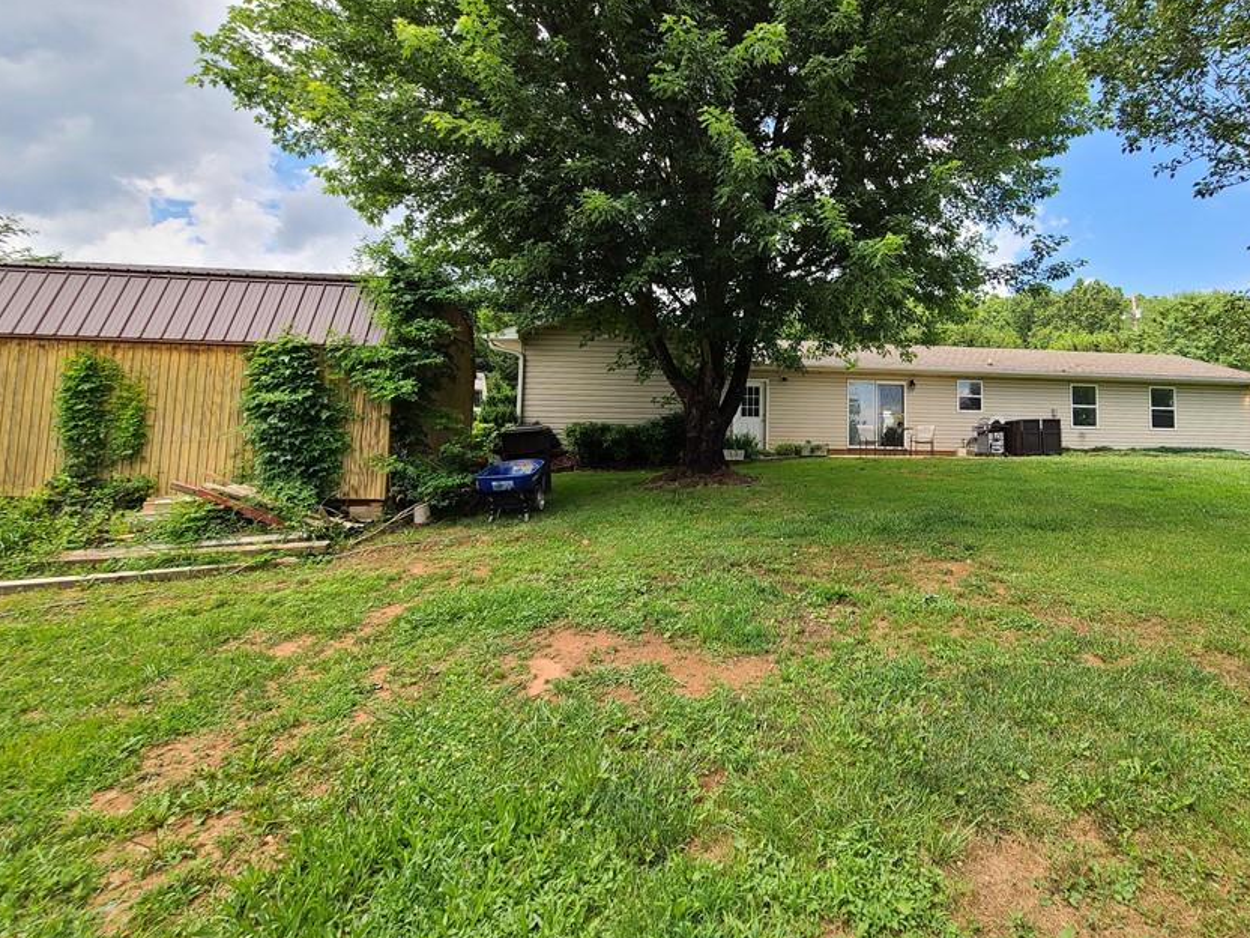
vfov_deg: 77.6
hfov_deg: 93.1
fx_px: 578
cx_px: 759
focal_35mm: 16
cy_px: 401
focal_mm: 2.2
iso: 64
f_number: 2.2
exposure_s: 1/673
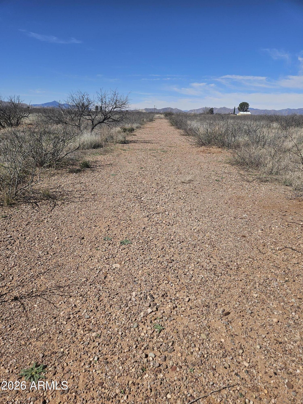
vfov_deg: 73.9
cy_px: 202
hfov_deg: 58.9
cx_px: 152
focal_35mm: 23
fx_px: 268
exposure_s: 1/3059
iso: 25
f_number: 1.8
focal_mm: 5.4
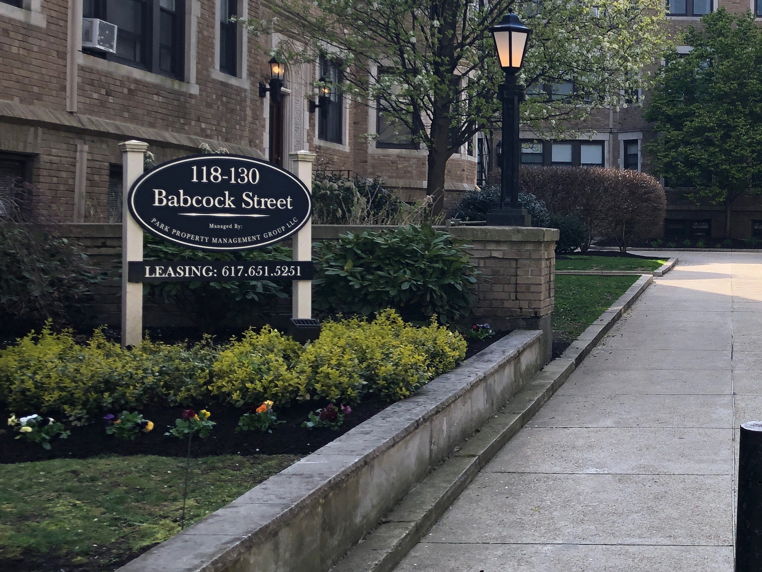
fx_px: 1210
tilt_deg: +0.0
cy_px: 254
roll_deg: -0.4
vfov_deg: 26.5
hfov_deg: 32.5
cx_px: 742
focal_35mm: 55
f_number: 1.8
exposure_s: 1/412
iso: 20
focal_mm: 4
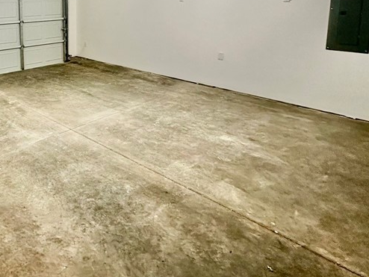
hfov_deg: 55.8
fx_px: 309
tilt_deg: -6.8
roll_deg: +0.2
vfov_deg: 44.6
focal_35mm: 29
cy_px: 37
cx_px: 58
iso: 640
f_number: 2.2
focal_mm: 2.22
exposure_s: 1/60
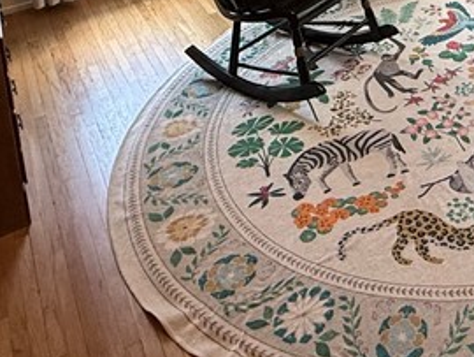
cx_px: 435
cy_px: -209
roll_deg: +2.8
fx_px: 726
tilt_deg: -8.6
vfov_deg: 21.8
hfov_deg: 34.0
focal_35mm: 53
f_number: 2.2
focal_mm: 2.22
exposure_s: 1/99
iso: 160
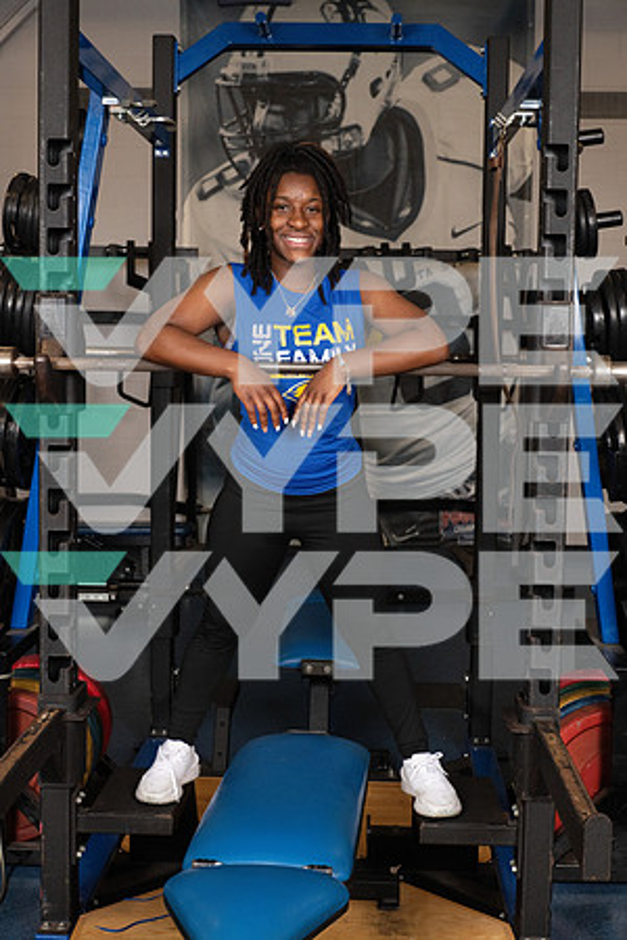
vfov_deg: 39.6
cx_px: 314
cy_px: 470
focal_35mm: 50
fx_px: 1306
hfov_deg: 27.0
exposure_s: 1/250
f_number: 7.1
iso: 800
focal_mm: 50
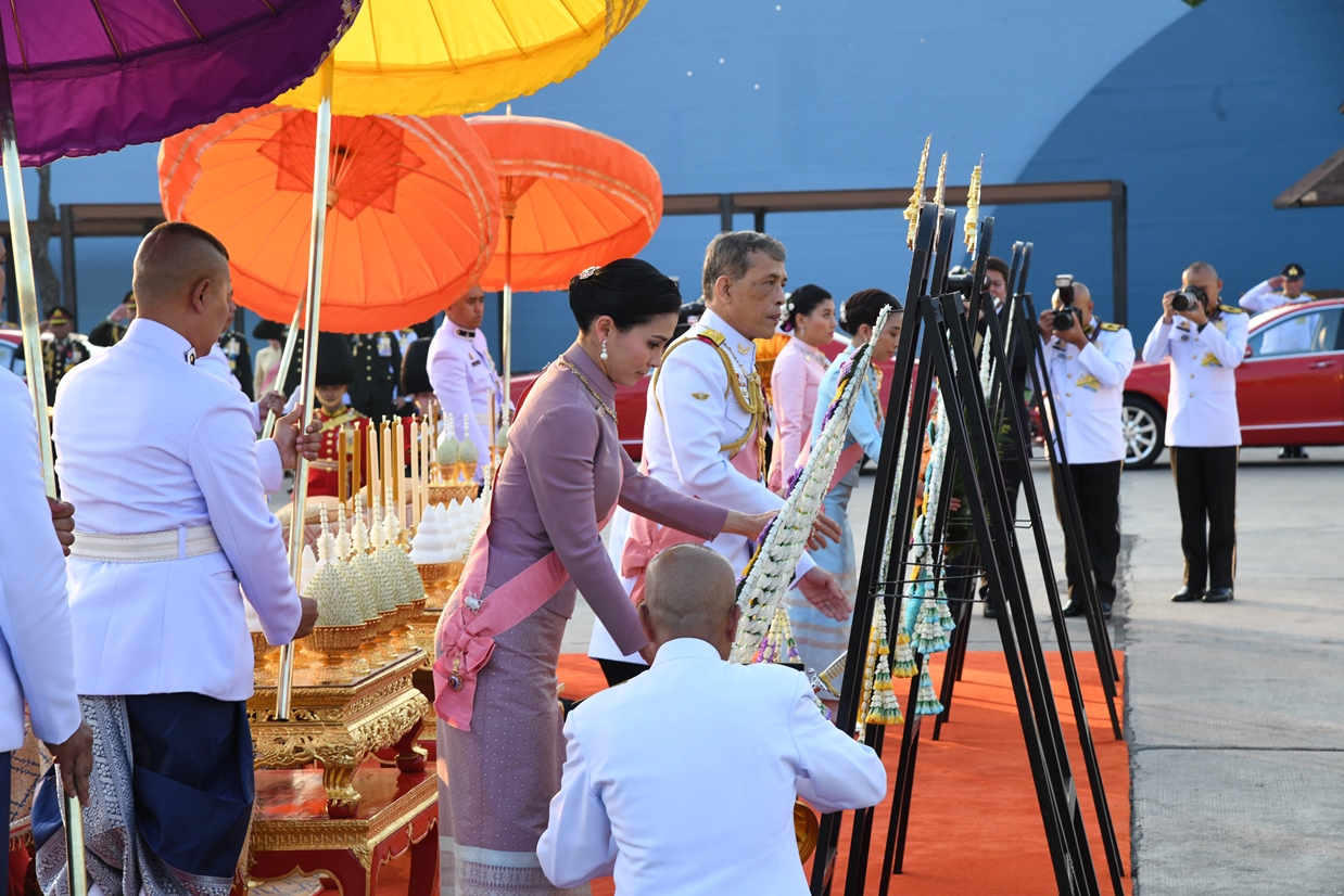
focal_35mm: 92
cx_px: 672
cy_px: 448
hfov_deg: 22.1
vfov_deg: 14.9
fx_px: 3435
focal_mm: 92
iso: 1000
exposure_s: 1/250
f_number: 9
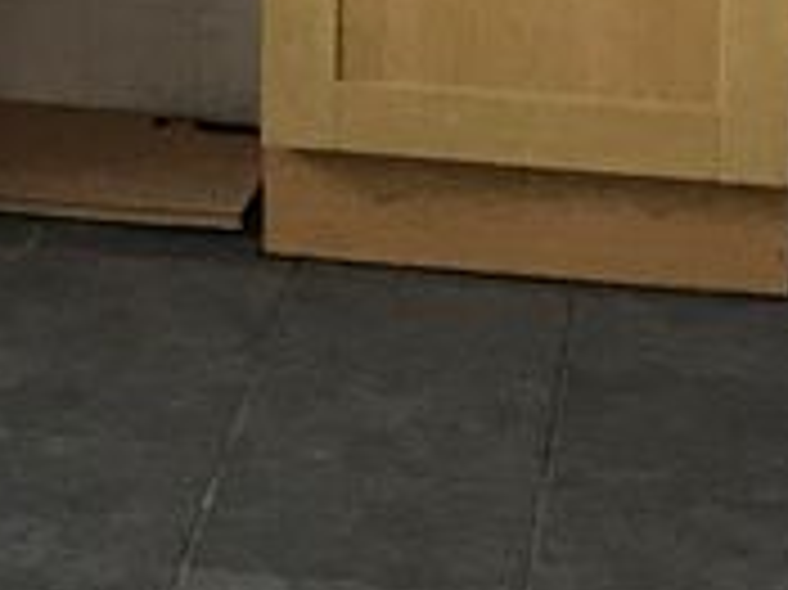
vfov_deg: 8.1
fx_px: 4049
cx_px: -572
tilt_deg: -8.2
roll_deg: -0.3
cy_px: -385
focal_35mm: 178
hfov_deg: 10.5
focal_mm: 3.99
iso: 40
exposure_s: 1/33
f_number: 1.8
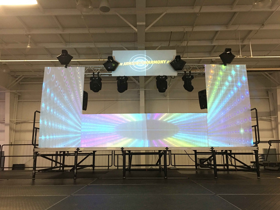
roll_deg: -0.5
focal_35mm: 29
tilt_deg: +10.7
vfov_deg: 48.2
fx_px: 235
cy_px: 105
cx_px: 140
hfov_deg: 61.7
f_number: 2.2
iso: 64
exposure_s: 1/4
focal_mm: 4.15
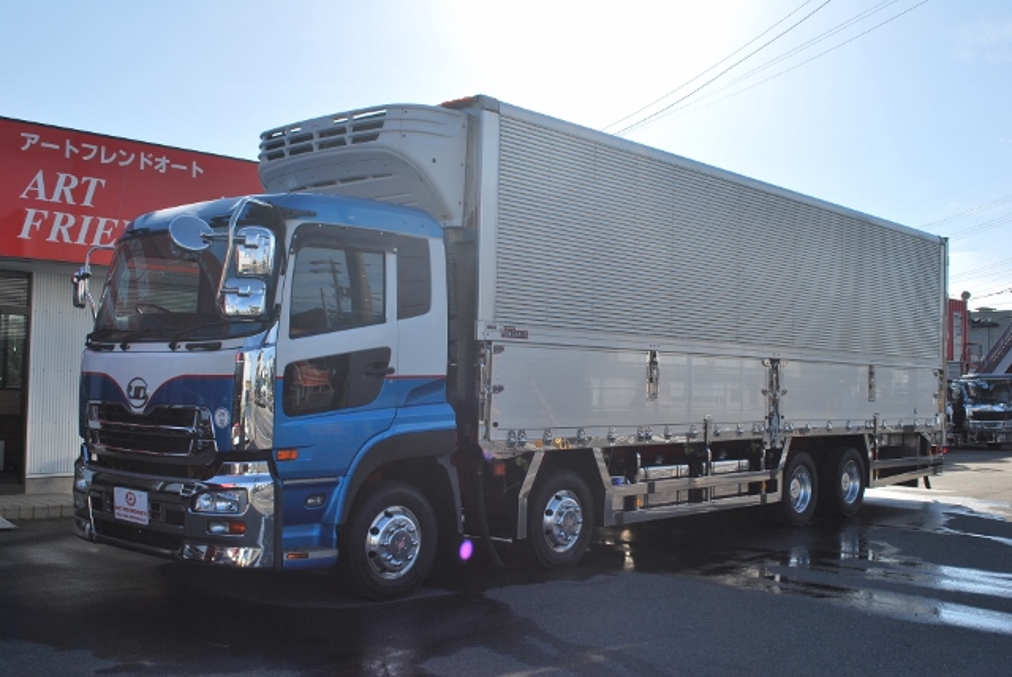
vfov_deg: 34.3
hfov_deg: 49.5
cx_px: 506
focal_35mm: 39
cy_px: 338
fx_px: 1097
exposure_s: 1/320
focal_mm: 26
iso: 100
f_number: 9
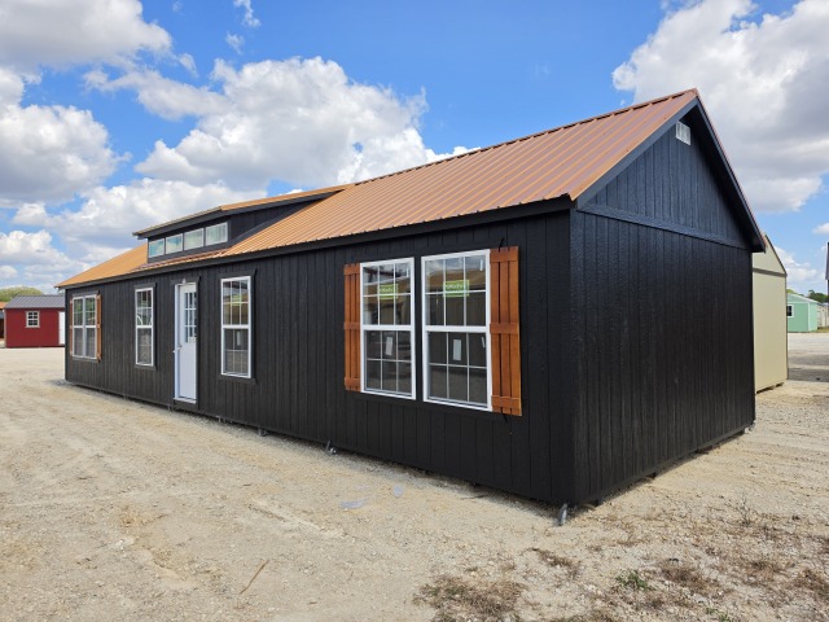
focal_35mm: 23
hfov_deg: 73.9
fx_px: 551
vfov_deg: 58.9
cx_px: 414
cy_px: 311
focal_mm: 6.5
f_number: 1.4
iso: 64
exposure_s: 1/7329
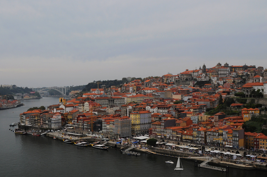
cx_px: 129
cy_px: 107
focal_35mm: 46
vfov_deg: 29.1
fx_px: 341
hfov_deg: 42.8
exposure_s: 1/125
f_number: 9
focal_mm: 24
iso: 200
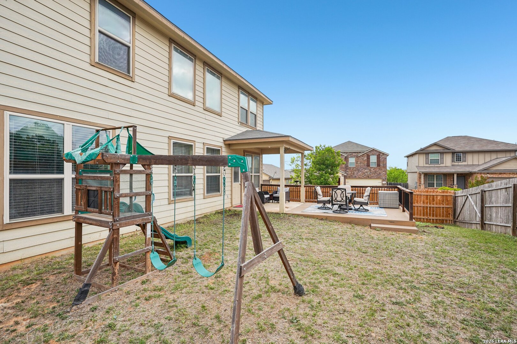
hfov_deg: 93.3
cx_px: 258
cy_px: 172
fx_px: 244
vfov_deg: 70.4
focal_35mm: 17
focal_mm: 17
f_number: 8
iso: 100
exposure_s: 1/125
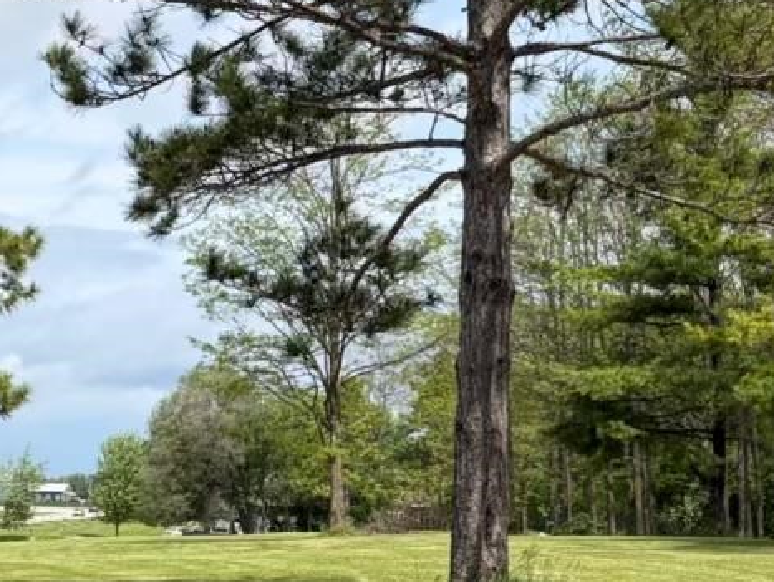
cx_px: -215
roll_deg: -0.8
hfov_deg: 20.2
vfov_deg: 16.5
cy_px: 494
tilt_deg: +0.6
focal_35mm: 89
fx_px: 1992
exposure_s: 1/3279
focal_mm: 5.96
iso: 50
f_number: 1.6
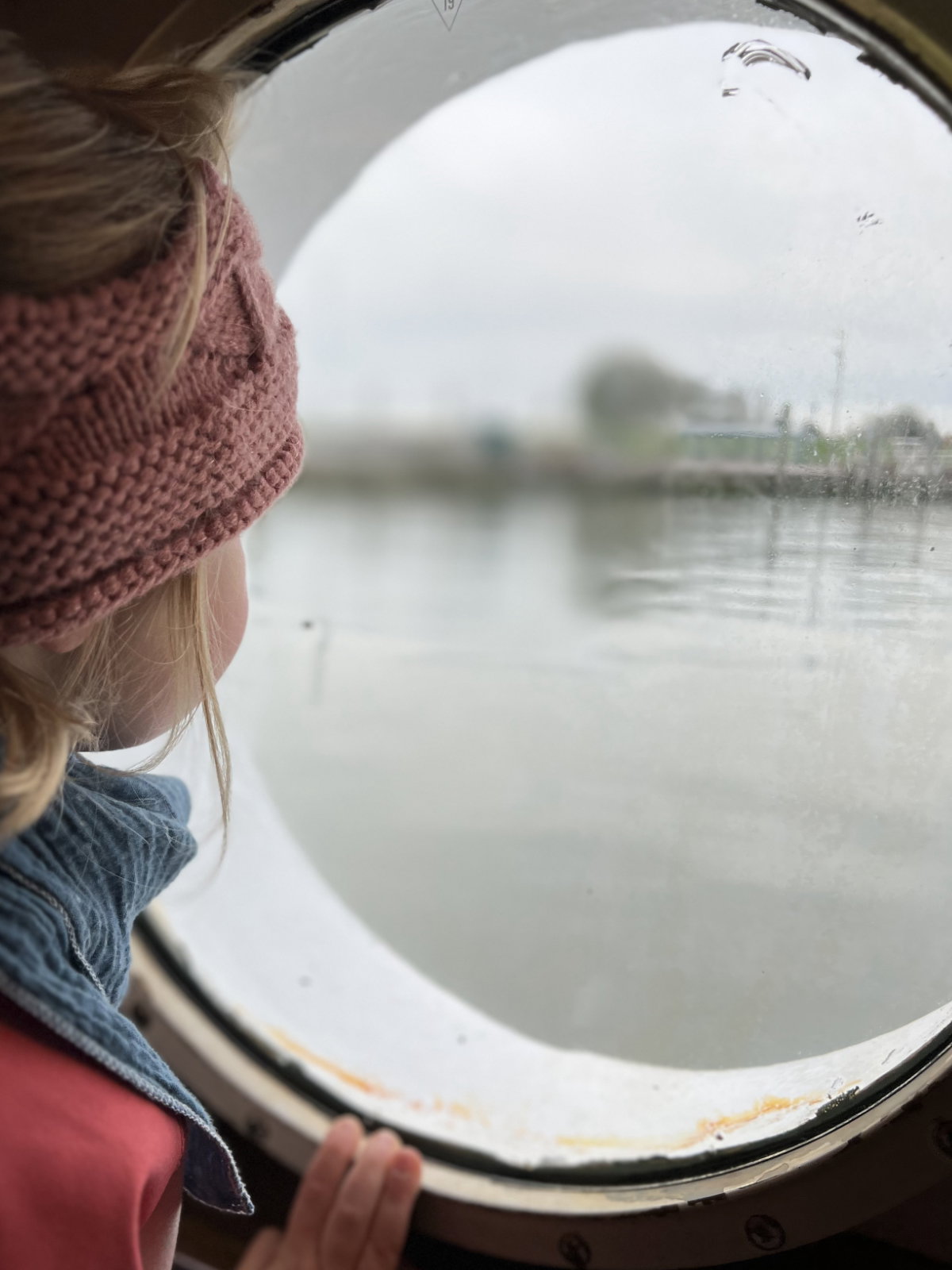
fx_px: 1063
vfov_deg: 61.7
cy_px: 635
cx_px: 476
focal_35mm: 29
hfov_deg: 48.2
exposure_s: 1/1883
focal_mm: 4.2
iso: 32
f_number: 2.2
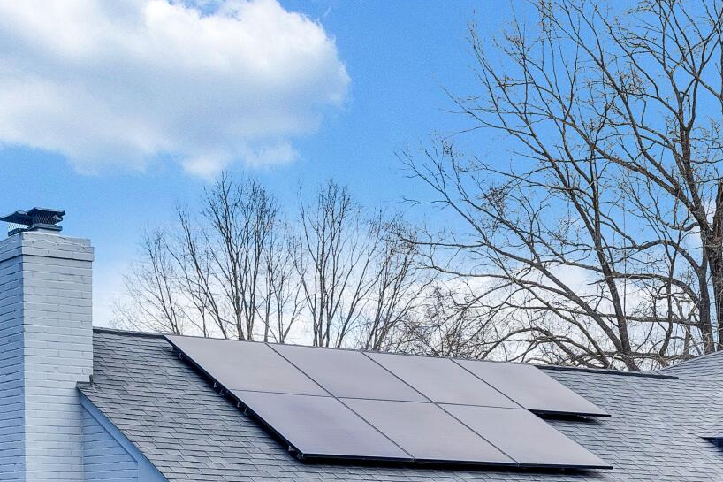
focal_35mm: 88
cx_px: 626
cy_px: 630
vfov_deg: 14.8
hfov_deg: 22.7
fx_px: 1767
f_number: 9
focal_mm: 24
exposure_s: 1/200
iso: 400
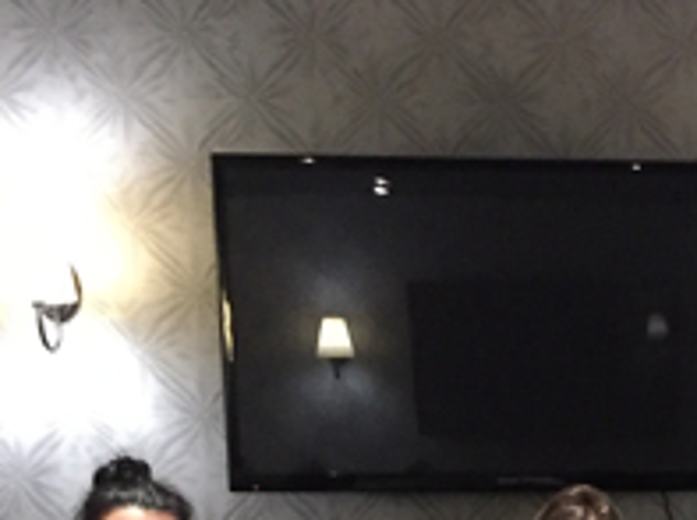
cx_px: 906
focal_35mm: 118
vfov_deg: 11.7
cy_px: 877
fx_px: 2372
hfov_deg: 15.9
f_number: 2.2
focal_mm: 4.15
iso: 400
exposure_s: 1/17
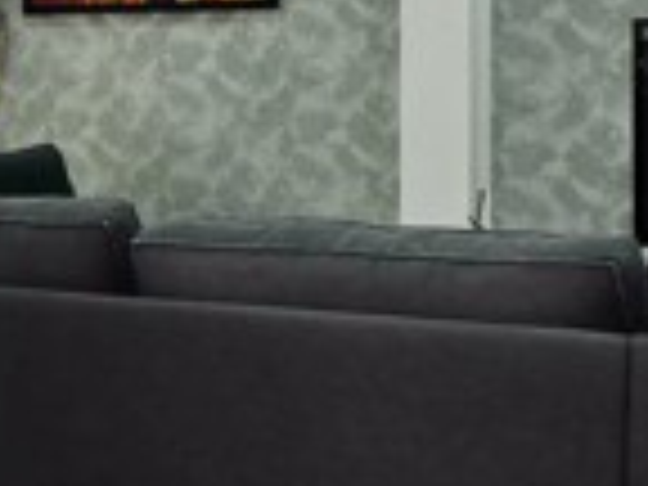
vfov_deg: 14.7
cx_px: -562
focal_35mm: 100
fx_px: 1872
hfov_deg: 16.2
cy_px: 122
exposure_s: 1/30
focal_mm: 16.7
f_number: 3.5
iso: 200
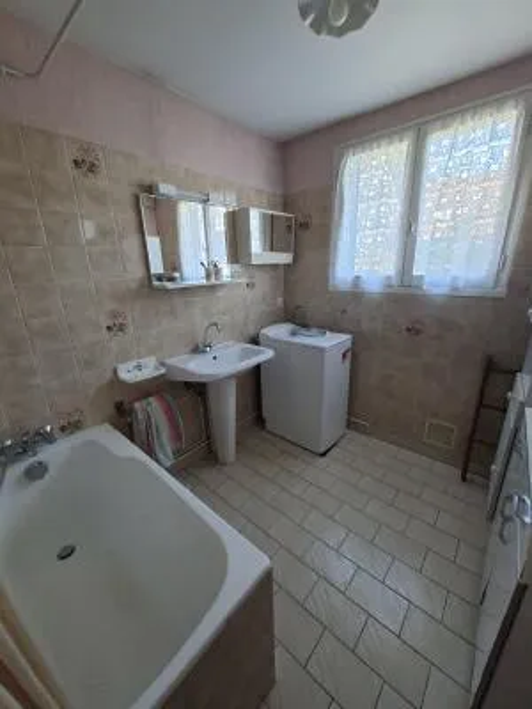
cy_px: 354
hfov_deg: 89.9
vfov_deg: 106.2
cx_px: 266
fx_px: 266
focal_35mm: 13
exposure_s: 1/50
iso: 160
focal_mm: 1.74
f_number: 2.2
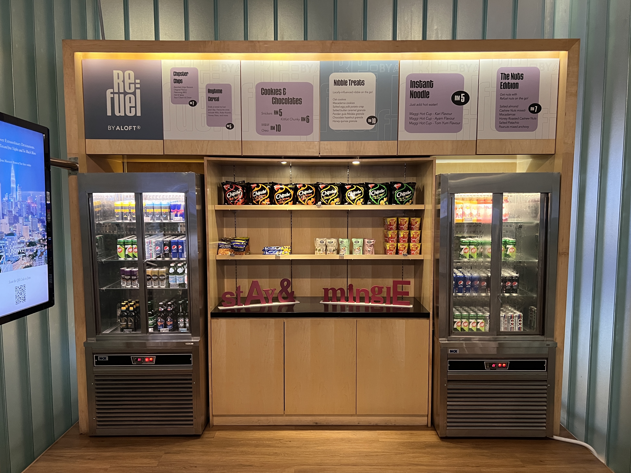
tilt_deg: -5.0
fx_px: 492
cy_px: 245
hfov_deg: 65.3
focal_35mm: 27
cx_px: 317
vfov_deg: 51.3
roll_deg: -0.1
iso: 320
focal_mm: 5.7
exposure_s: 1/50
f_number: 1.5
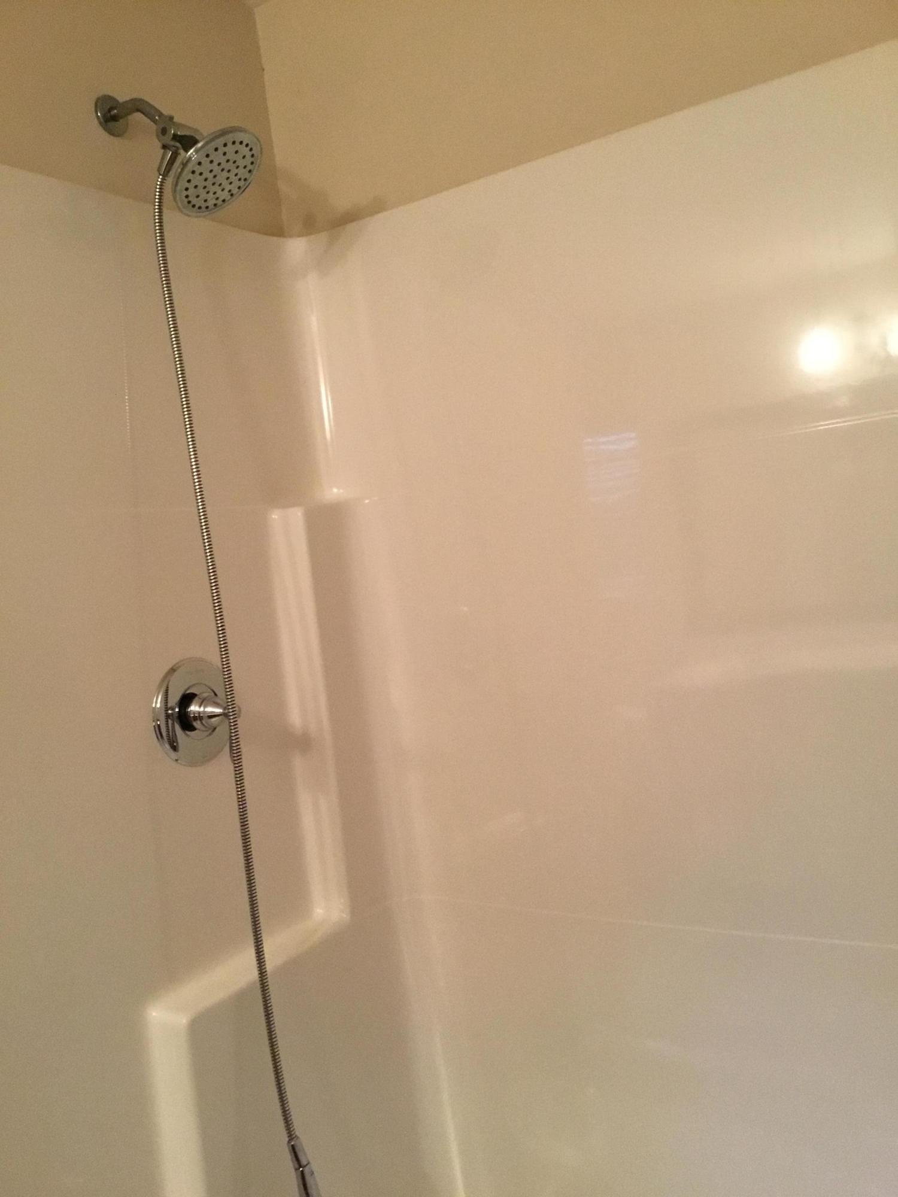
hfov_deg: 45.4
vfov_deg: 58.4
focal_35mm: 31
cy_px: 598
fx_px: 1072
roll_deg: +8.5
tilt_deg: -2.3
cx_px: 449
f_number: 2.4
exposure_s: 1/30
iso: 200
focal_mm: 3.3
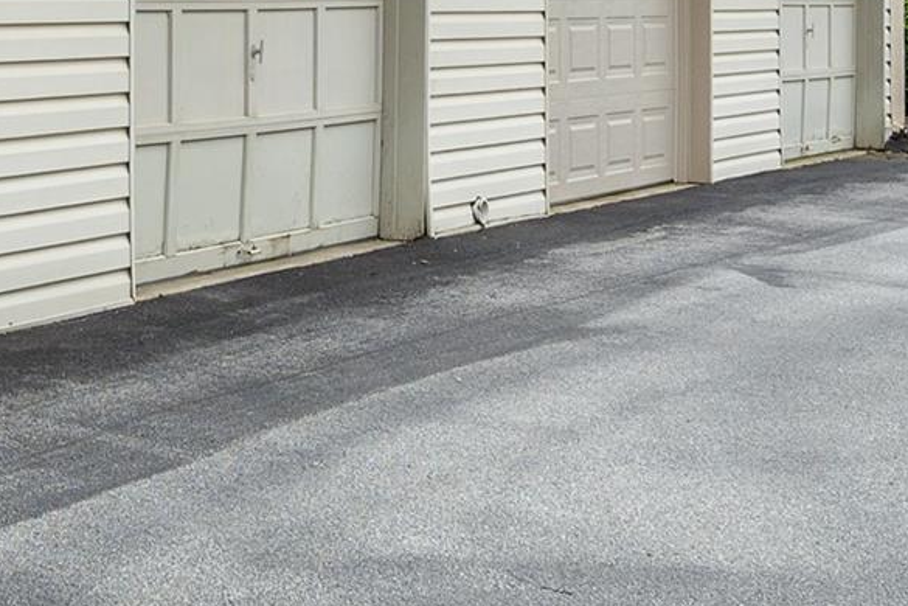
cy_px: -130
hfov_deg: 25.6
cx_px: -205
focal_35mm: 70
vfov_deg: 18.4
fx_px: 1765
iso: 250
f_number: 7.1
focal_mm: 20
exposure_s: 1/400
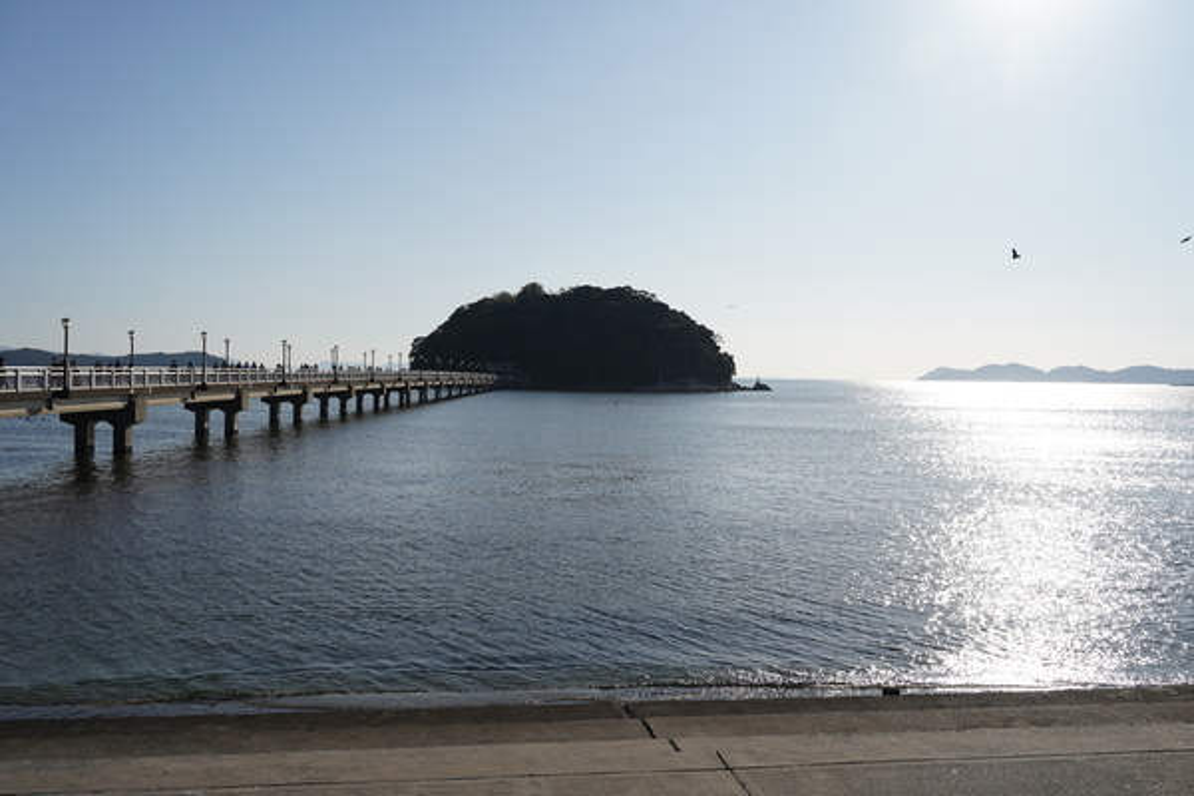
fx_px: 1094
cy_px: 398
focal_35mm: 33
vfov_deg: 40.0
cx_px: 597
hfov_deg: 57.2
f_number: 8
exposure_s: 1/800
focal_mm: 33
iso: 100
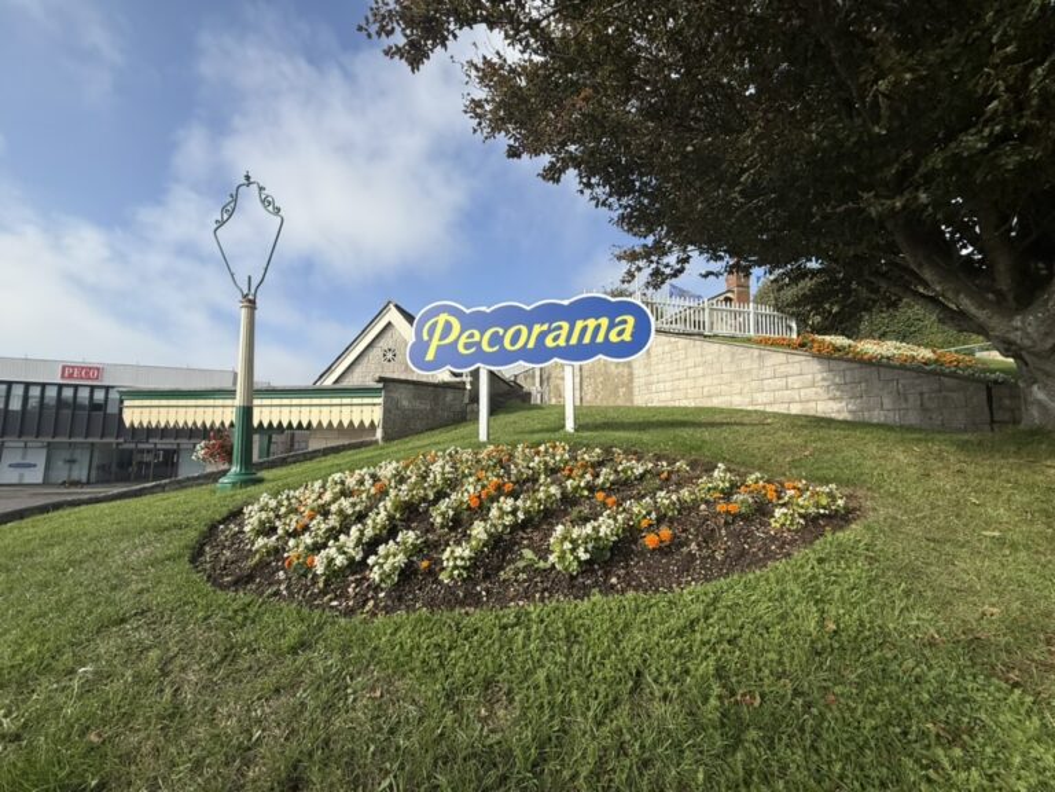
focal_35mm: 14
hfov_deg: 102.1
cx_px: 528
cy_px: 396
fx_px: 427
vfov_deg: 85.7
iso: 50
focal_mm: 2.22
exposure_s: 1/2976
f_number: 2.2
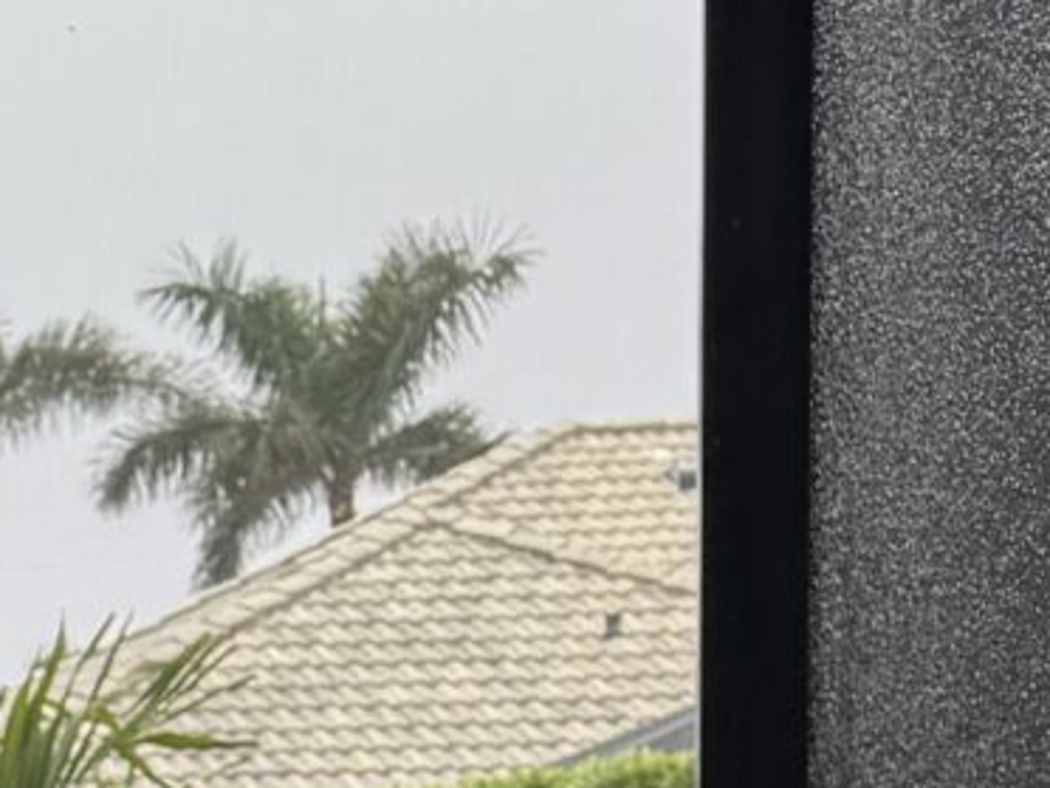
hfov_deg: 9.6
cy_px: 1344
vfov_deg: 8.7
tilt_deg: -3.3
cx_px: -1967
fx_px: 5005
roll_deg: +1.1
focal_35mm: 165
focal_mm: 6.76
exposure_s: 1/439
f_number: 1.78
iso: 80
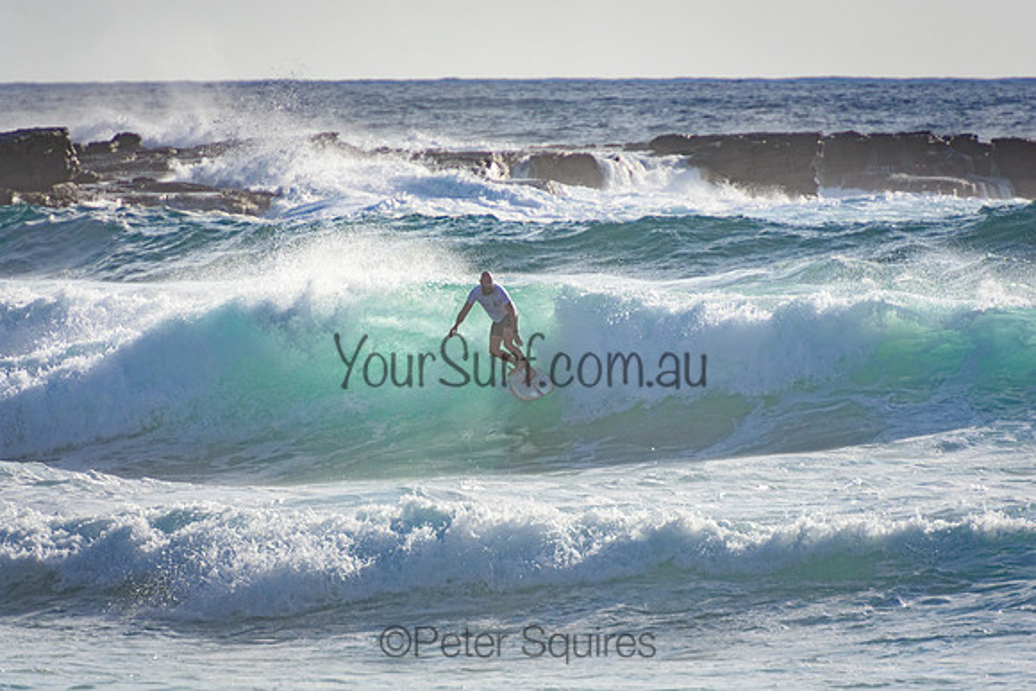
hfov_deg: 3.4
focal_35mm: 600
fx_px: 17270
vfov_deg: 2.3
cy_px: 346
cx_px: 518
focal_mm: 400
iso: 250
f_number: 5.6
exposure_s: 1/2000
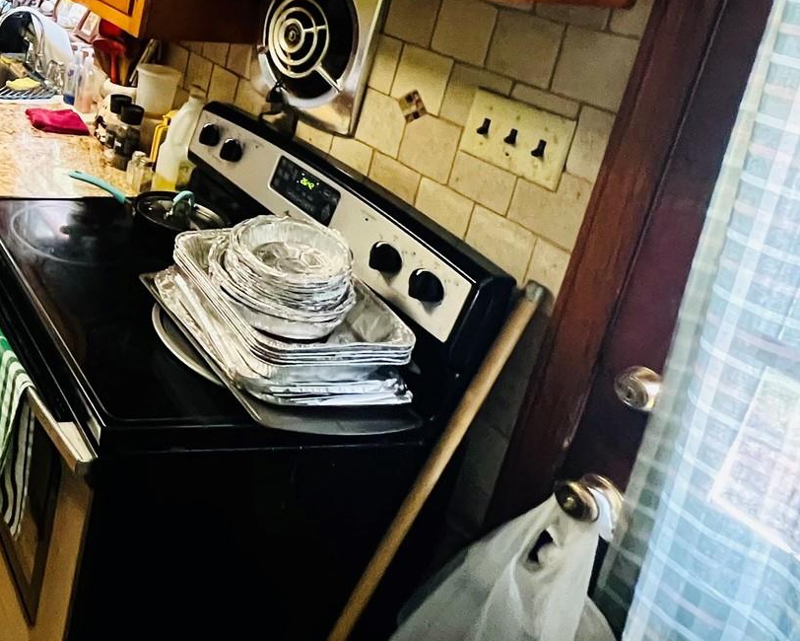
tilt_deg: -13.4
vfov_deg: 40.7
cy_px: 18
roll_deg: -4.8
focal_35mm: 32
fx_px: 758
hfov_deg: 39.8
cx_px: -160
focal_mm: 1.57
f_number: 1.8
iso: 640
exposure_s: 1/60
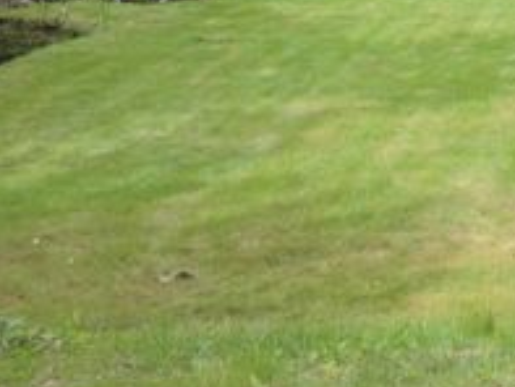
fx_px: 1131
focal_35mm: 76
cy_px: -93
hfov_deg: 24.1
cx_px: 559
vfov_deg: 18.3
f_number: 3.1
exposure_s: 1/320
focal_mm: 5.3
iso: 80
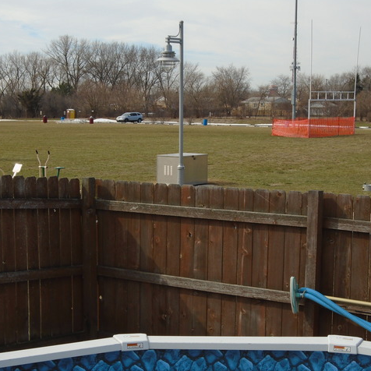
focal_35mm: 69
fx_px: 837
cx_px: 164
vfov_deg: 25.0
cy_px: 185
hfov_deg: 25.0
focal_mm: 10.2
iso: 100
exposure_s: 1/640
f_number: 4.9
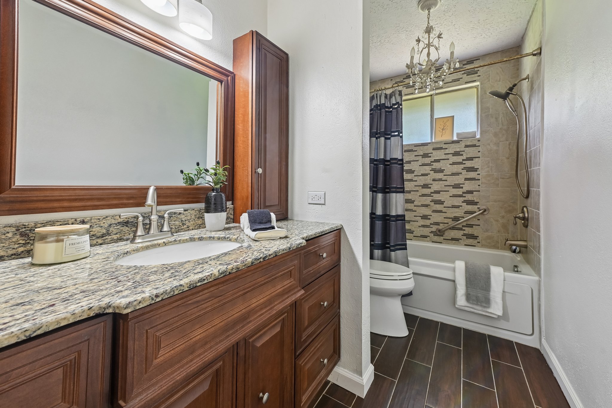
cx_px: 306
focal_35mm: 14
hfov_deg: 104.3
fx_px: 238
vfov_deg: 81.2
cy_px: 204
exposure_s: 1/15
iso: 400
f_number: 8
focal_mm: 14
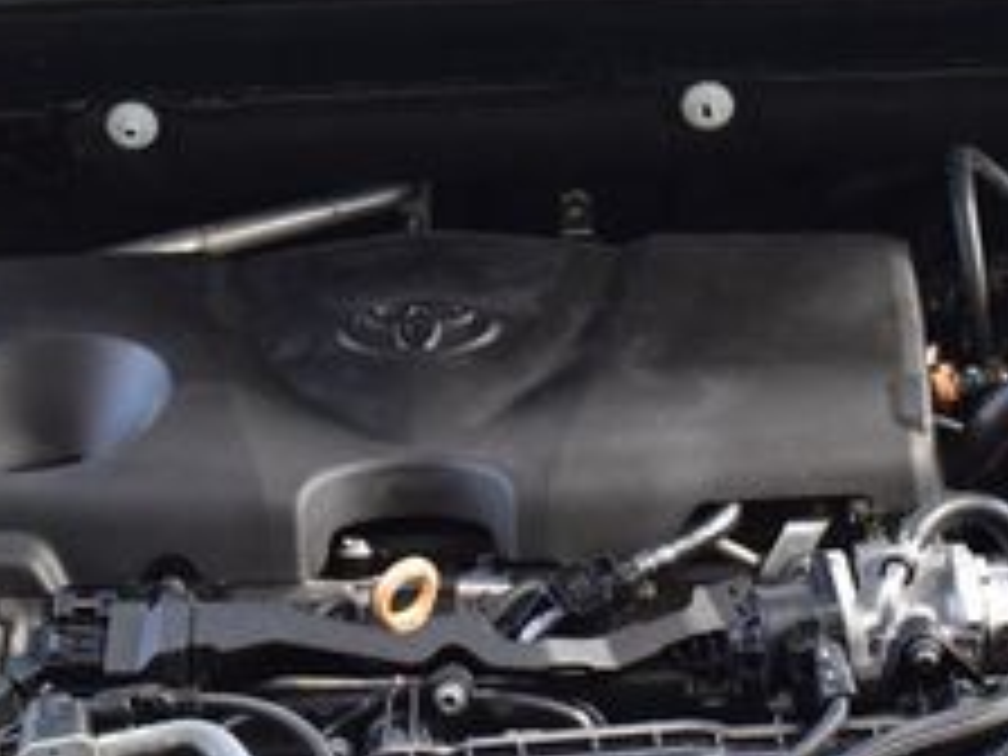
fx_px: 3243
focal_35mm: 111
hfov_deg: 17.7
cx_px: 585
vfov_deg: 13.2
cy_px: 176
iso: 400
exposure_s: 1/40
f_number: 7.1
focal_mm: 27
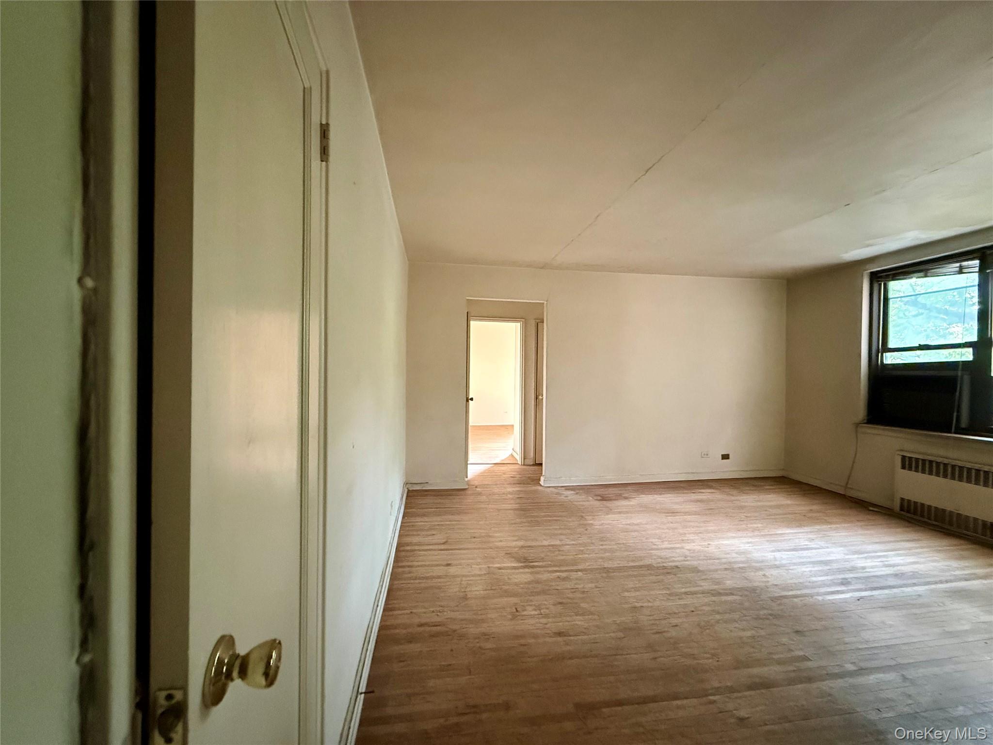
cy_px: 372
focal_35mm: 14
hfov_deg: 102.1
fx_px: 402
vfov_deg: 85.7
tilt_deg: +1.6
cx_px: 496
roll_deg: -0.6
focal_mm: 2.22
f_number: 2.2
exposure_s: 1/48
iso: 1000
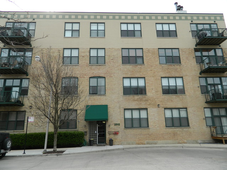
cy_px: 85
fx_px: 164
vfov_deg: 54.9
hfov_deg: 69.4
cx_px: 114
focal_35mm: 25
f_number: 3.1
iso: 80
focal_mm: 4.5
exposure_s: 1/320
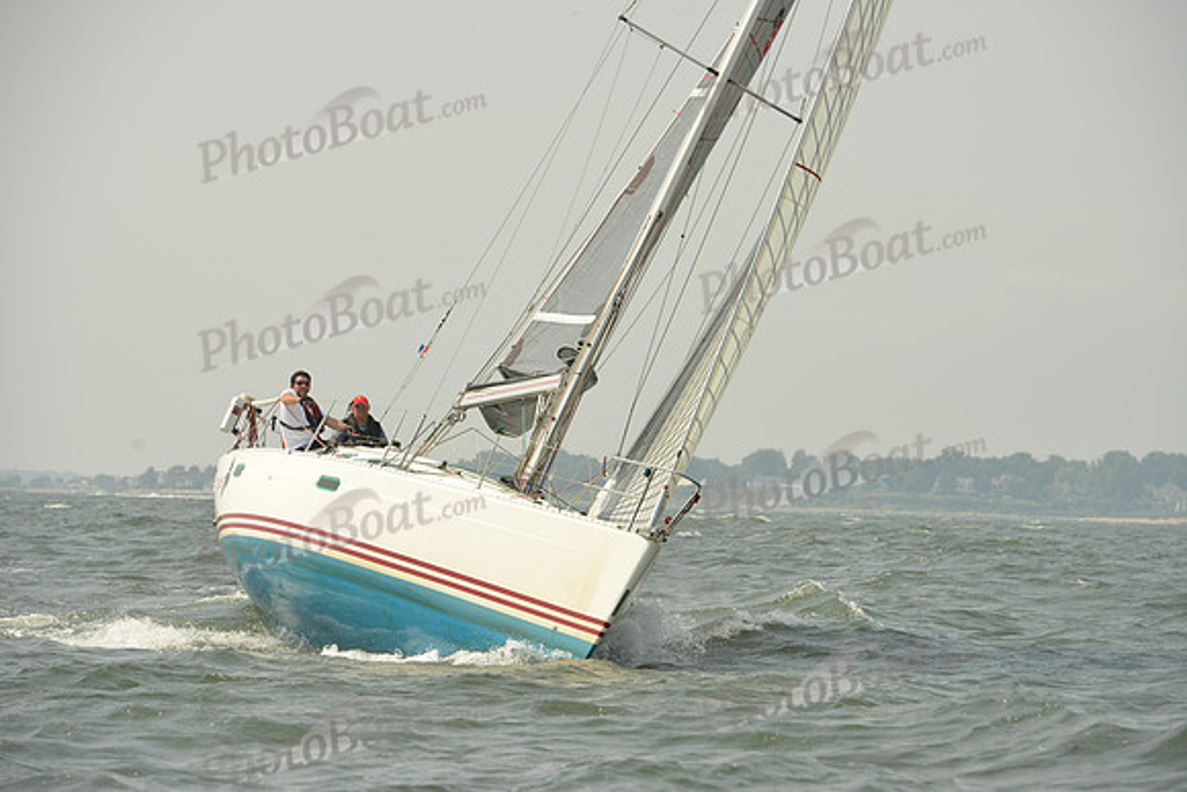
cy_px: 396
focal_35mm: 170
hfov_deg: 12.1
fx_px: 5606
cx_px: 594
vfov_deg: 8.1
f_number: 9
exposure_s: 1/1250
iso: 320
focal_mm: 170
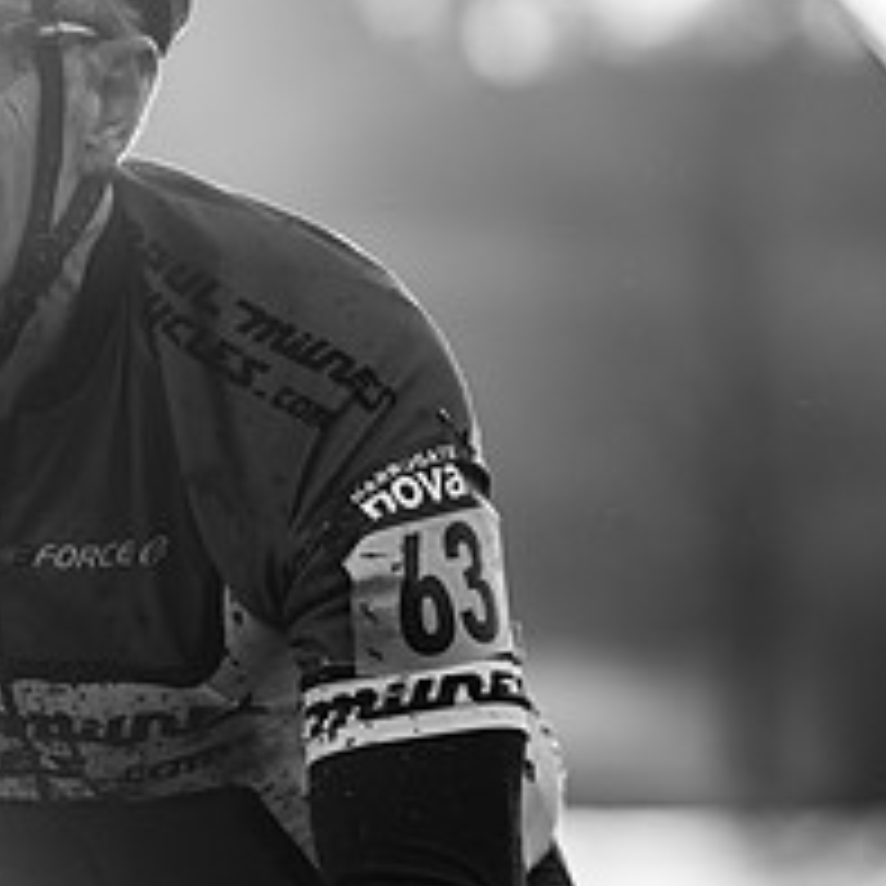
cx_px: 9
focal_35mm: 402
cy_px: 551
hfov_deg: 4.4
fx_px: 11641
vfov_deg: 4.4
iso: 250
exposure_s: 1/1000
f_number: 4
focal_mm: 155
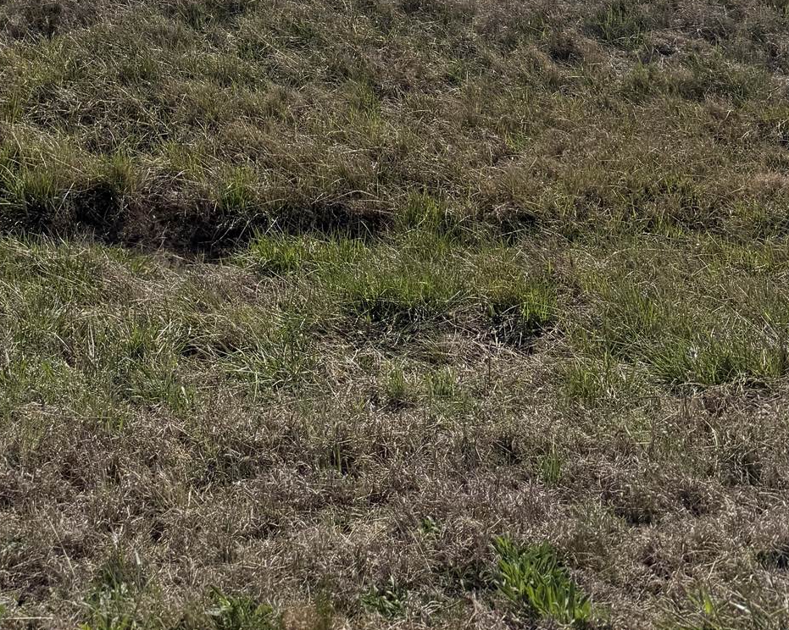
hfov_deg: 32.2
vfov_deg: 22.1
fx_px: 1354
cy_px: -294
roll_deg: +1.1
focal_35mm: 58
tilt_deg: -1.3
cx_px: 258
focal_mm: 6.76
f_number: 1.78
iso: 64
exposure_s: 1/14286
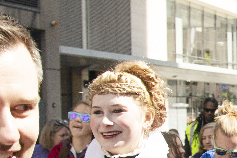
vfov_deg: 10.5
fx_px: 849
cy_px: 168
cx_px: 414
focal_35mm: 129
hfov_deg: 14.2
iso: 640
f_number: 5.6
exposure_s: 1/1600
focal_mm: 24
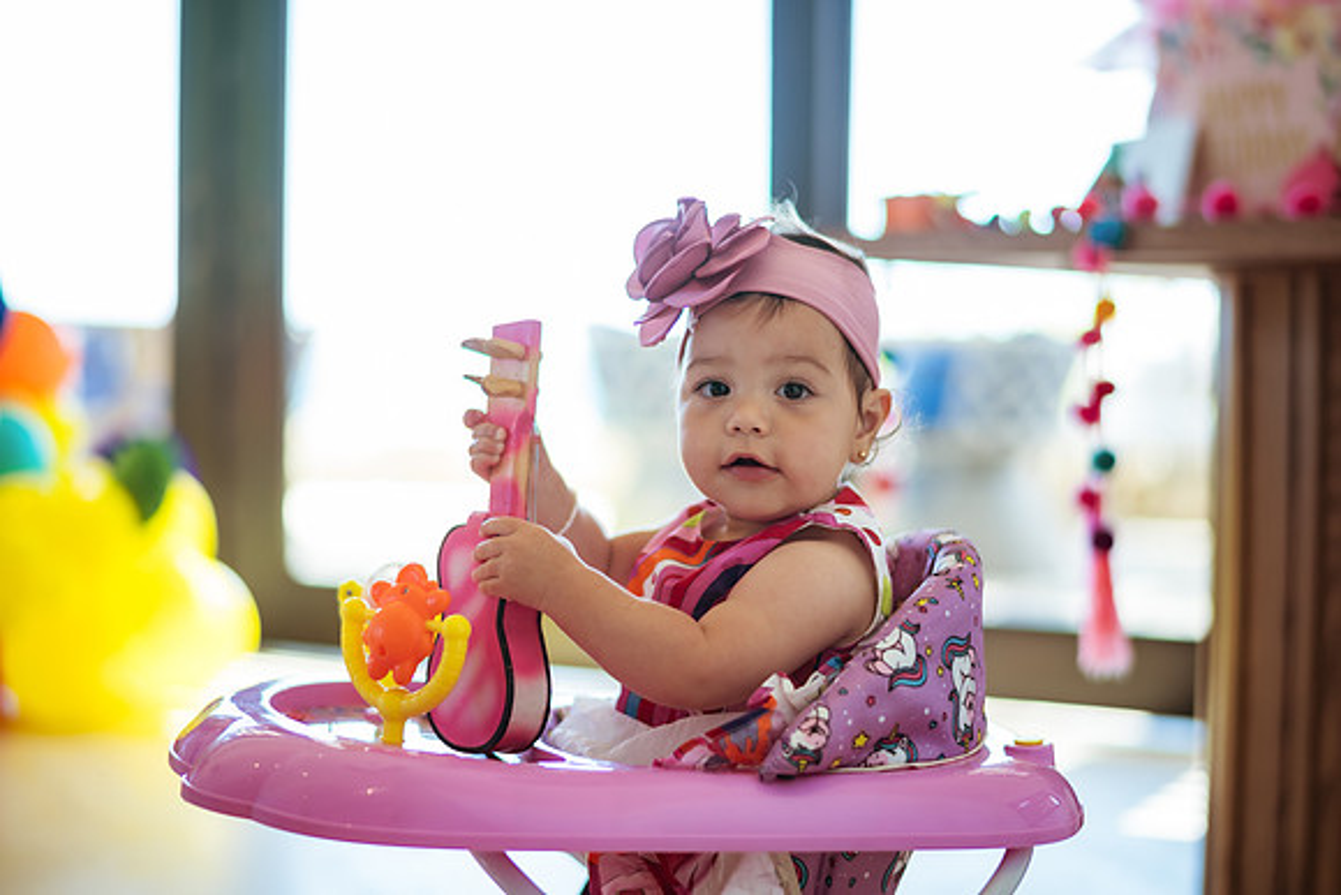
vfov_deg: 23.4
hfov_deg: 34.5
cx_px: 670
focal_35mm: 58
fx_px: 2161
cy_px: 448
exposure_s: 1/320
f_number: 1.6
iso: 160
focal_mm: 58
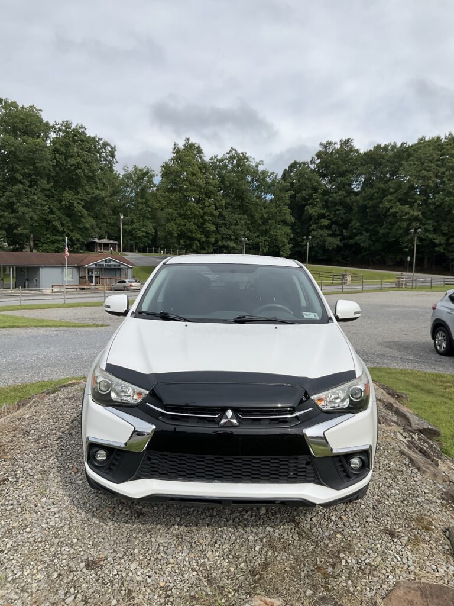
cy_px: 303
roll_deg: -2.0
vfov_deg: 61.7
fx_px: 507
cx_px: 227
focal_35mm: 29
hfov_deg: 48.2
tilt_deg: -3.9
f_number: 1.8
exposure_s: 1/2427
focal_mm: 3
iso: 16
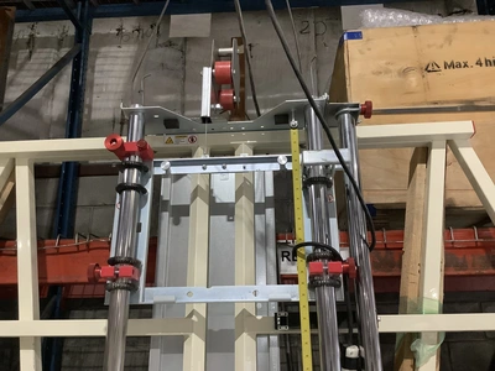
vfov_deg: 45.4
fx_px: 443
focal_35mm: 31
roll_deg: +1.2
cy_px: 186
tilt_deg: +14.4
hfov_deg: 58.4
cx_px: 248
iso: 400
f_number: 2.4
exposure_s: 1/60
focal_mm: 3.3
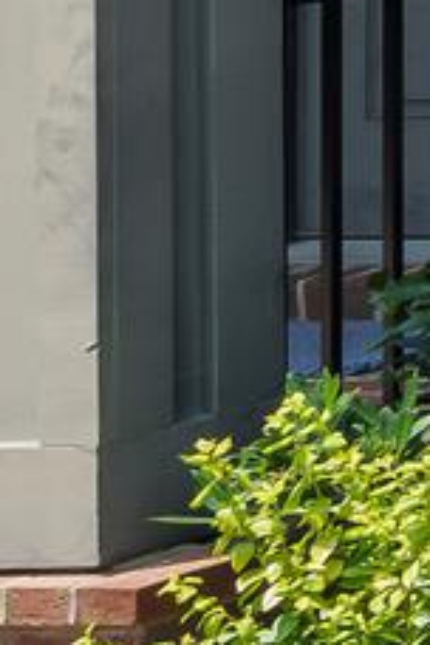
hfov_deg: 4.7
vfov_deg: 13.6
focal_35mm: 144
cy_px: -239
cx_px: 2852
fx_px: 2580
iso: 100
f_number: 10
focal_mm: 16
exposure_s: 1/30
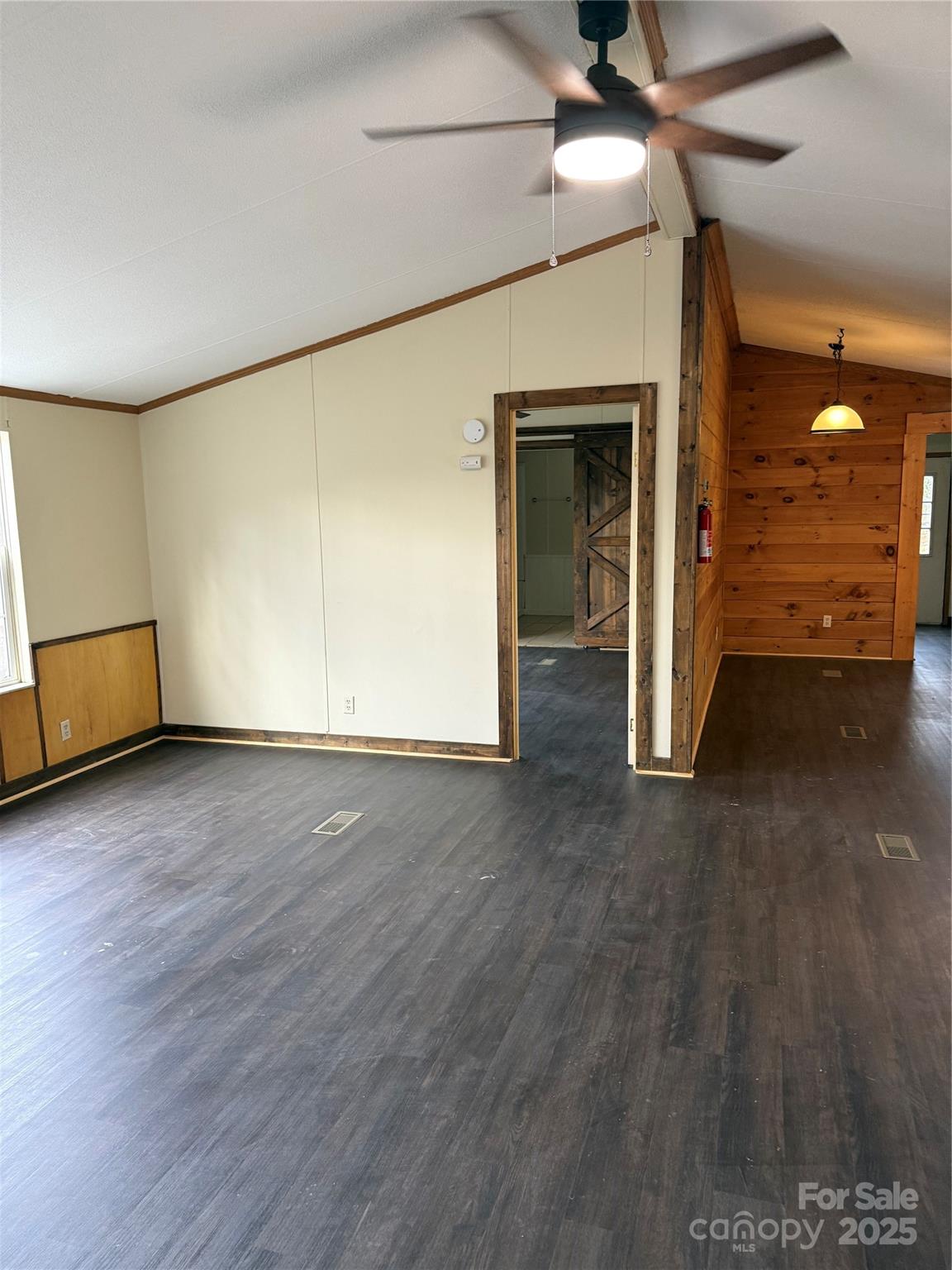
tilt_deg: -8.4
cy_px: 635
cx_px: 476
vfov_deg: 71.6
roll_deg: +0.4
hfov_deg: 56.8
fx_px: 880
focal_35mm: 24
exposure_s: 1/60
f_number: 1.78
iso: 250
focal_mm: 6.76
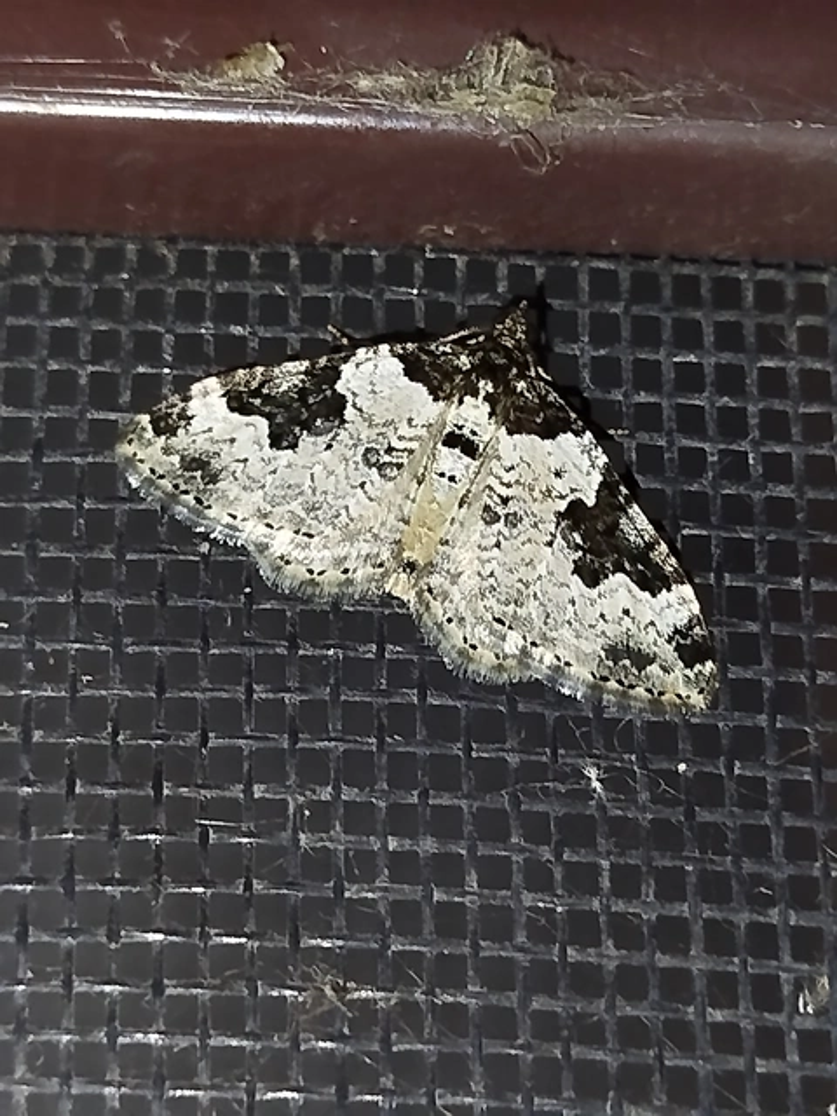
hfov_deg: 16.8
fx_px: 2837
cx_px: 418
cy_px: 558
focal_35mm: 88
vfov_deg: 22.3
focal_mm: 5.31
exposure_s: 1/50
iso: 200
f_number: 1.7
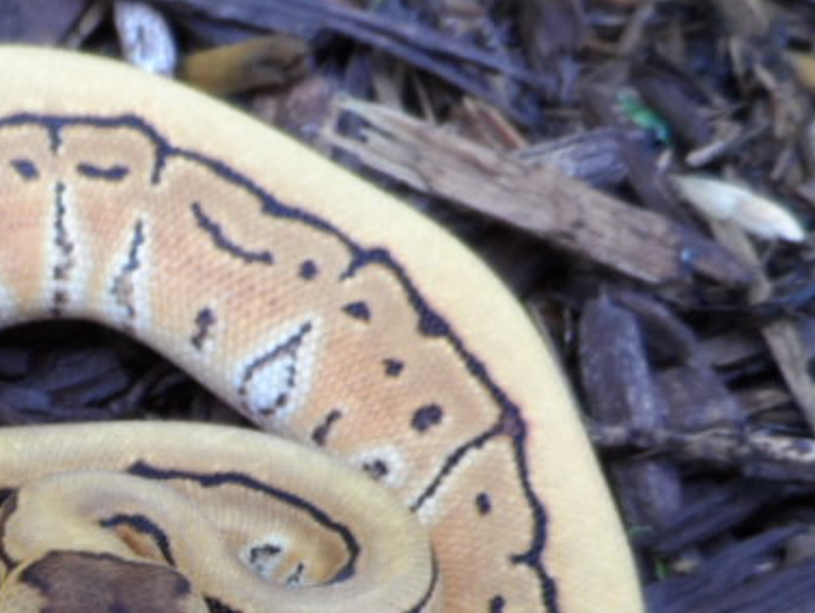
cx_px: -6
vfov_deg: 21.4
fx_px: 1531
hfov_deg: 28.0
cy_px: 678
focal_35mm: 65
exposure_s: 1/30
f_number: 3.2
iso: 80
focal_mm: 4
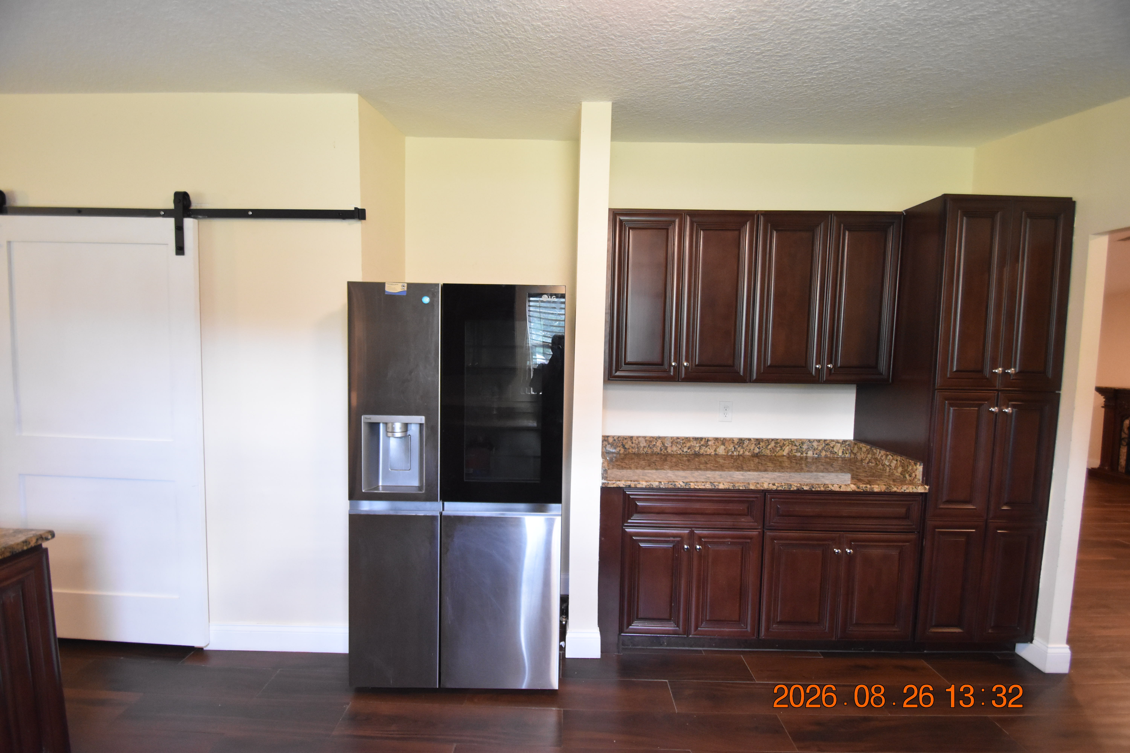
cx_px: 565
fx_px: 471
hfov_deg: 100.4
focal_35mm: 15
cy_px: 376
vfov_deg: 77.3
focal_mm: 10
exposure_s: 1/60
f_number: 3.5
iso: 2500
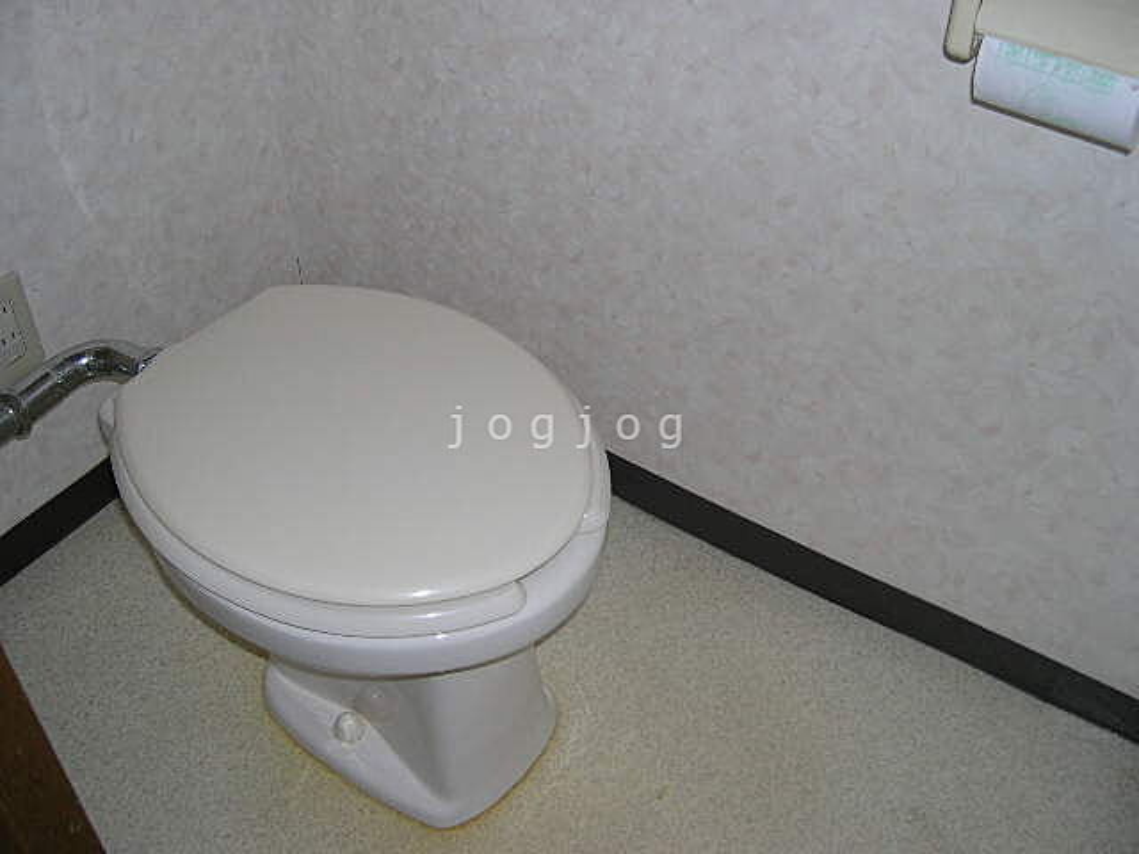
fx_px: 1250
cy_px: 427
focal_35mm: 38
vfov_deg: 37.7
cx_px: 570
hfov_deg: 49.0
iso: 100
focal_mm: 8
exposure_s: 1/60
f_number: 2.8
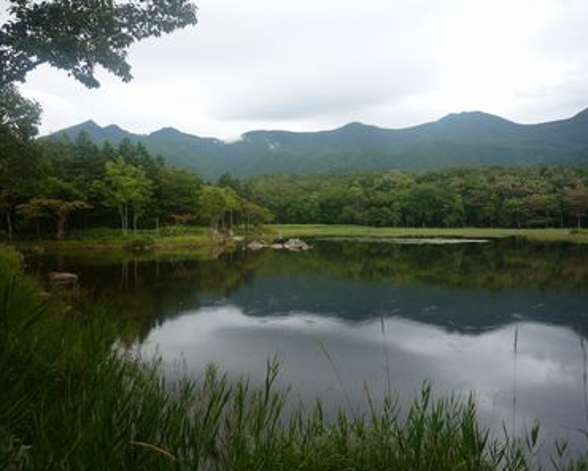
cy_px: 239
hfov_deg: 64.0
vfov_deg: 53.2
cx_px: 271
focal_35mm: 27
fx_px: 470
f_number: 2.8
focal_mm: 4.4
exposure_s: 1/400
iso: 100
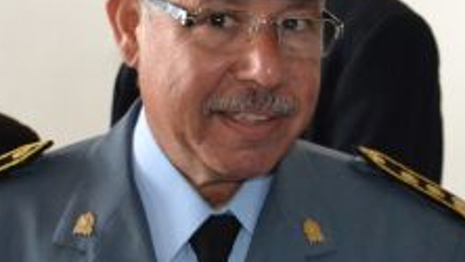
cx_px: 488
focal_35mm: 145
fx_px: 1788
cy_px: 122
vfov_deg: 8.4
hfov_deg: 14.5
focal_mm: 32
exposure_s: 1/60
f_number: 4.8
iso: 3200
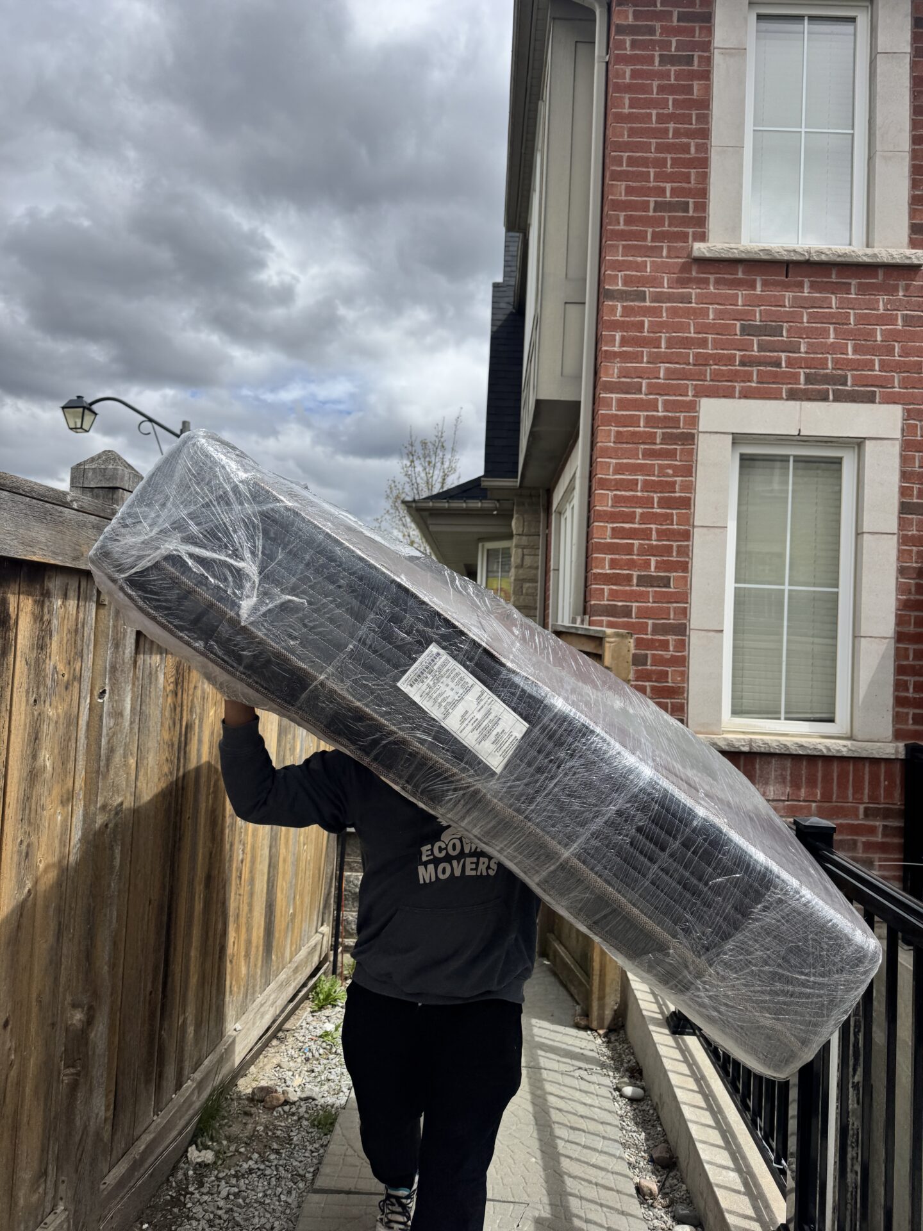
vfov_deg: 71.6
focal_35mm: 24
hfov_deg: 56.8
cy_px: 616
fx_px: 853
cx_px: 462
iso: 80
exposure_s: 1/5814
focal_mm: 6.76
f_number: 1.78
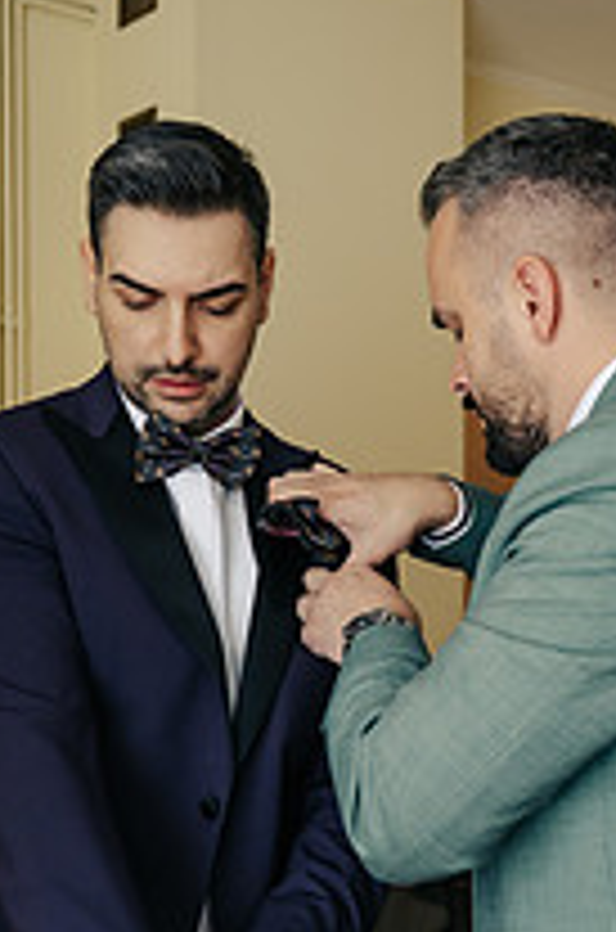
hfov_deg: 21.8
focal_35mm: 62
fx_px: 1599
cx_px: 366
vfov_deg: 32.0
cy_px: 657
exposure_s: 1/125
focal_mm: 28.5
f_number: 2.8
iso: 800
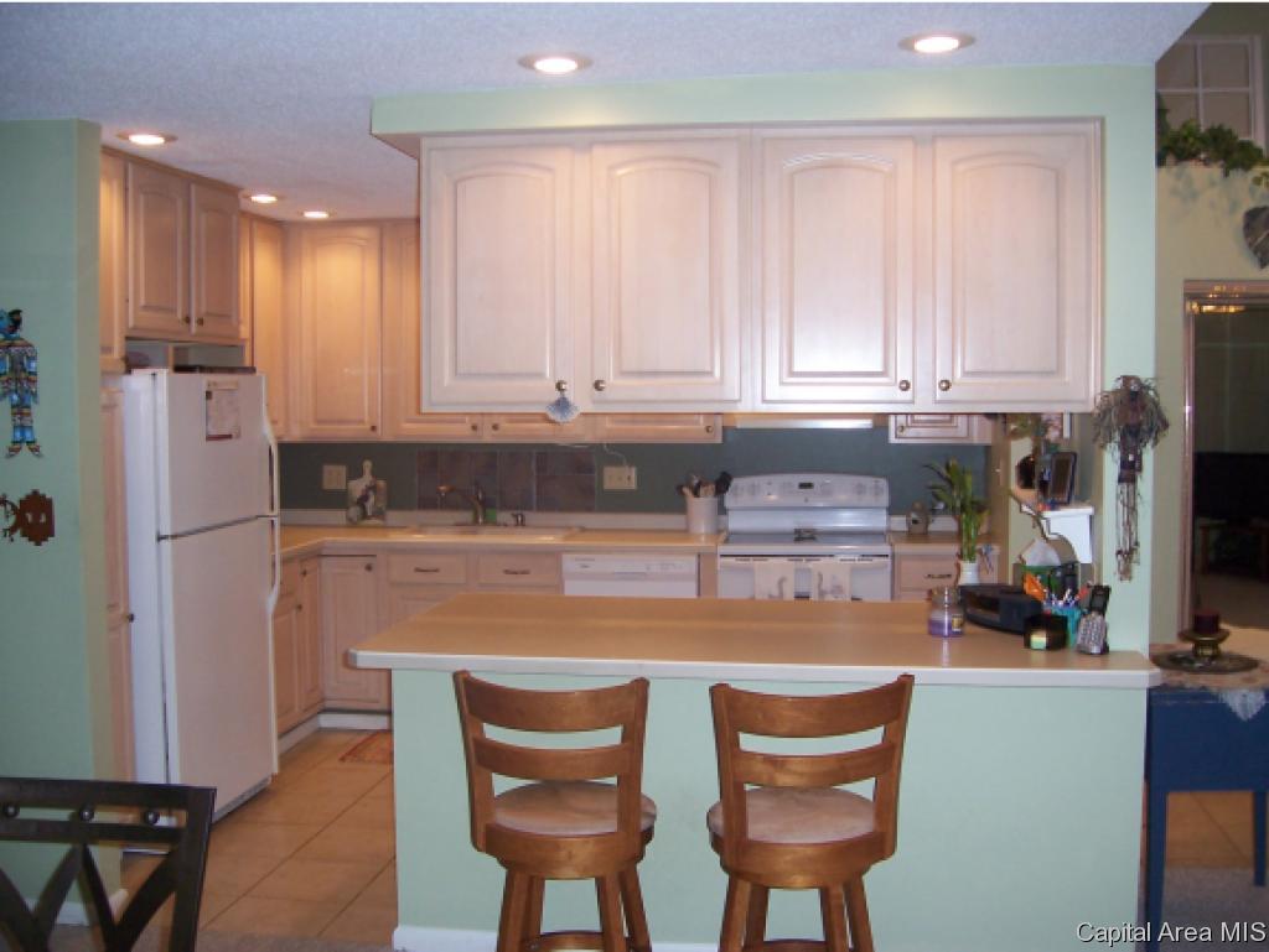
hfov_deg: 51.3
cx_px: 634
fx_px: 1320
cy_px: 476
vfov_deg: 39.7
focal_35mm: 36
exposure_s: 1/60
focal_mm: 6
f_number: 3
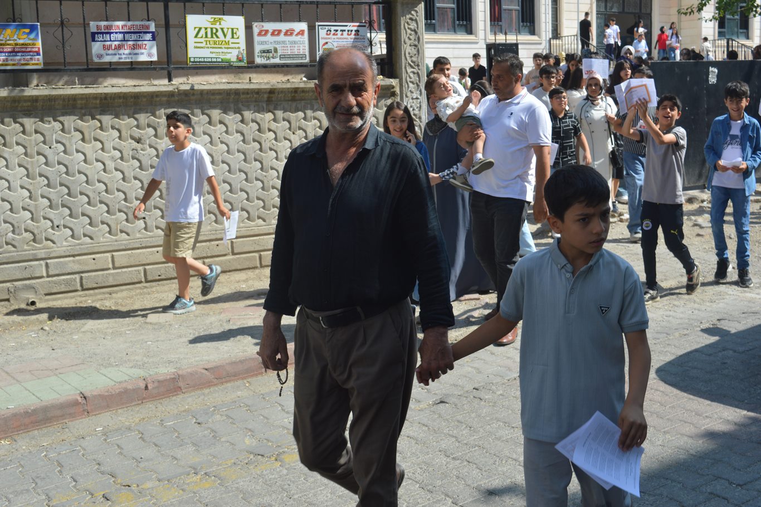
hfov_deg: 42.3
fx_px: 983
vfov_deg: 28.9
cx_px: 380
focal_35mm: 46
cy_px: 254
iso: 100
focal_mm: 31
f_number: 8
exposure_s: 1/250
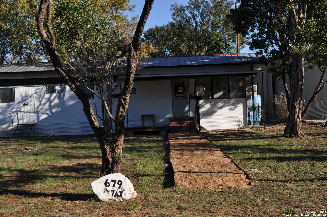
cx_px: 164
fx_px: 435
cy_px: 108
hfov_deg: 41.2
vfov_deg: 28.0
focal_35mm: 48
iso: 200
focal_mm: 32
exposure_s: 1/320
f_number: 9
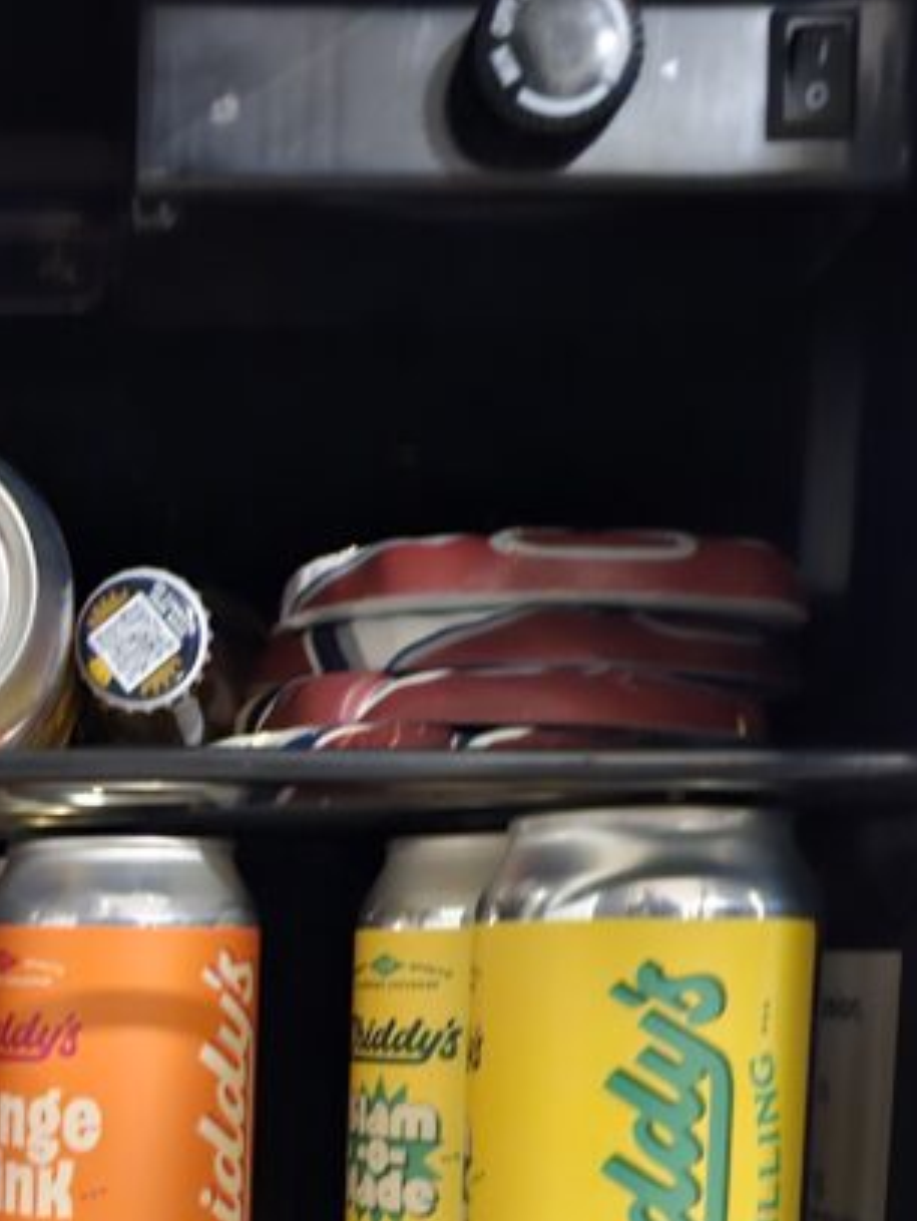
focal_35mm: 58
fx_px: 2046
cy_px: 1248
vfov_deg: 30.6
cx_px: -36
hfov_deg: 24.0
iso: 1000
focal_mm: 6.3
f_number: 1.7
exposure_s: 1/15
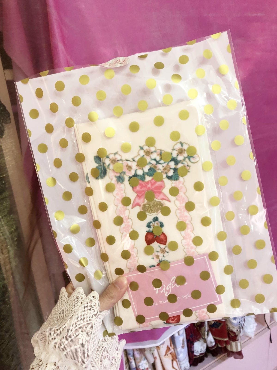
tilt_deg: -20.1
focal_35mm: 29
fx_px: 309
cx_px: 138
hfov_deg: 48.2
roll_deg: +4.8
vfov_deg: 61.7
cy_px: 185
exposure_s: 1/15
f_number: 1.8
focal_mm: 3.99
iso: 50
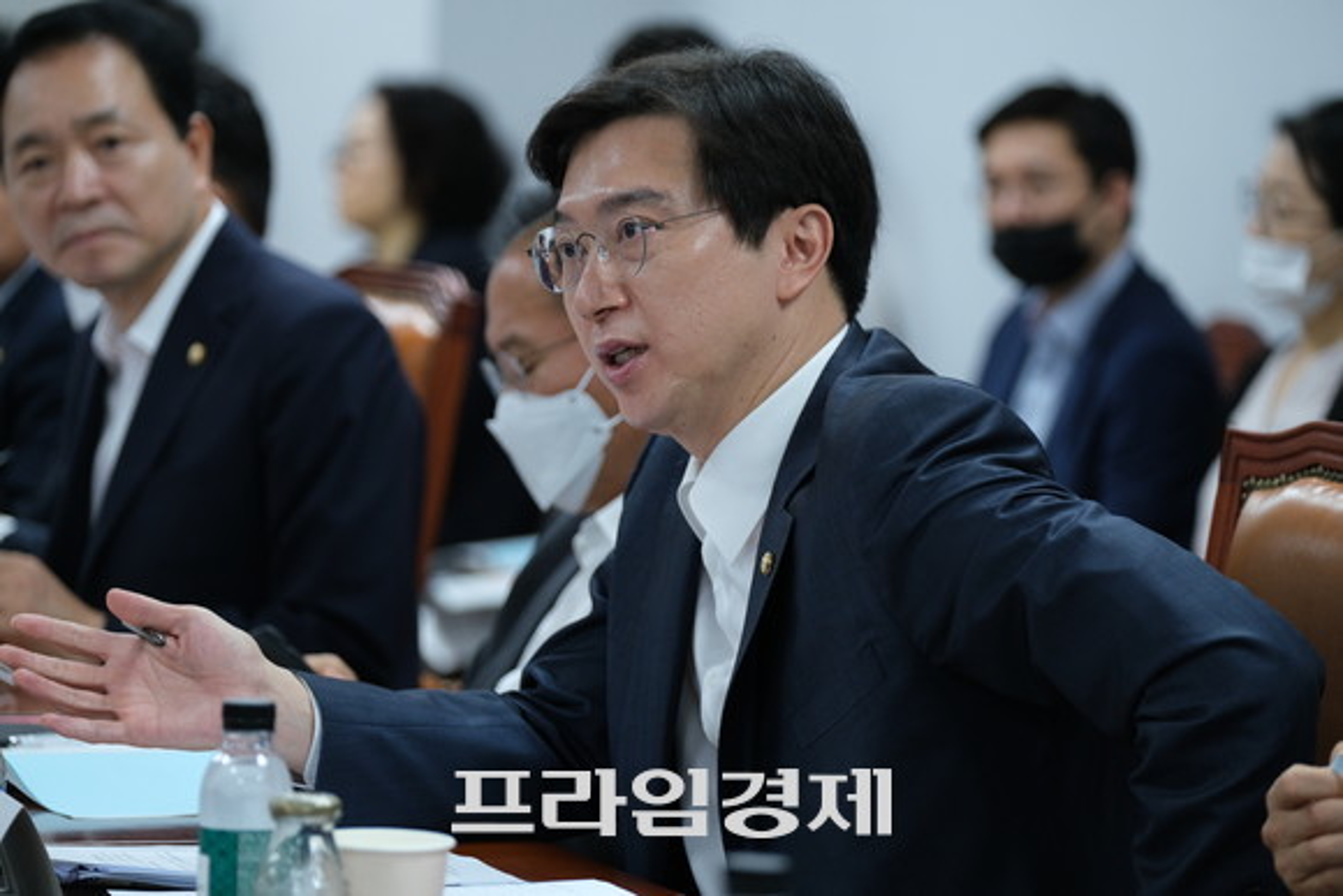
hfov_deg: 12.4
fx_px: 6194
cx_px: 672
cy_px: 448
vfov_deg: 8.3
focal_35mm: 166
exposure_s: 1/160
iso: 800
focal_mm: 110.6
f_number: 2.8
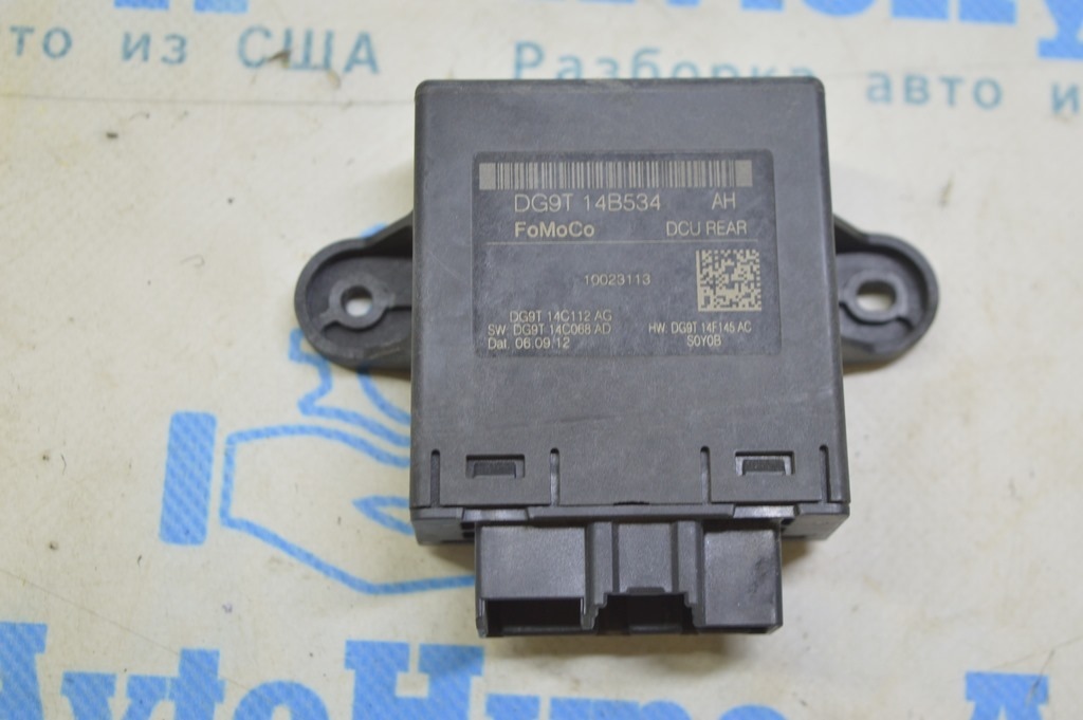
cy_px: 360
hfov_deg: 29.9
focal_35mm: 68
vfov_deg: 20.1
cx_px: 542
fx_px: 2029
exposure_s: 1/20
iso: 400
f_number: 5.6
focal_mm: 45
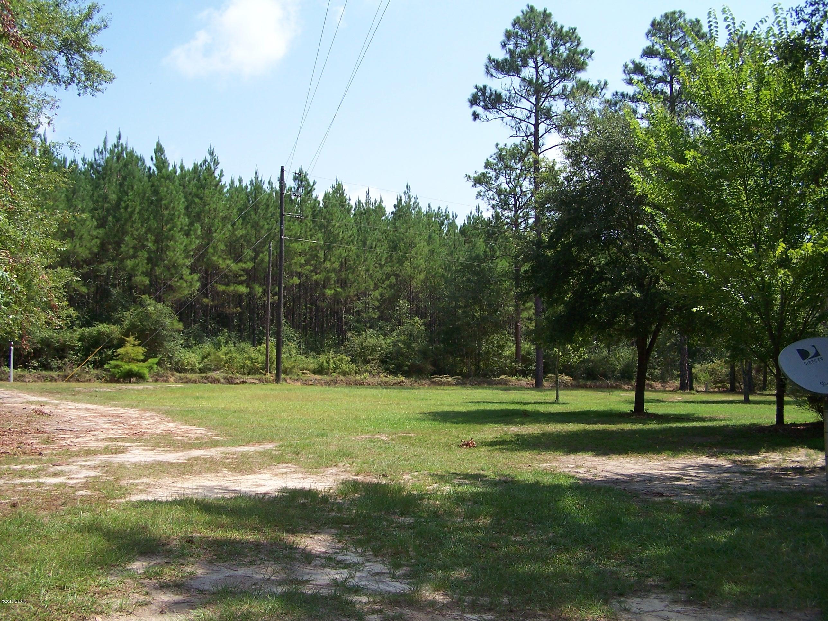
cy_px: 310
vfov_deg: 37.7
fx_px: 909
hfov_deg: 49.0
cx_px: 414
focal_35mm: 38
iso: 80
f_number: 2.8
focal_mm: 6.3
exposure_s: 1/800
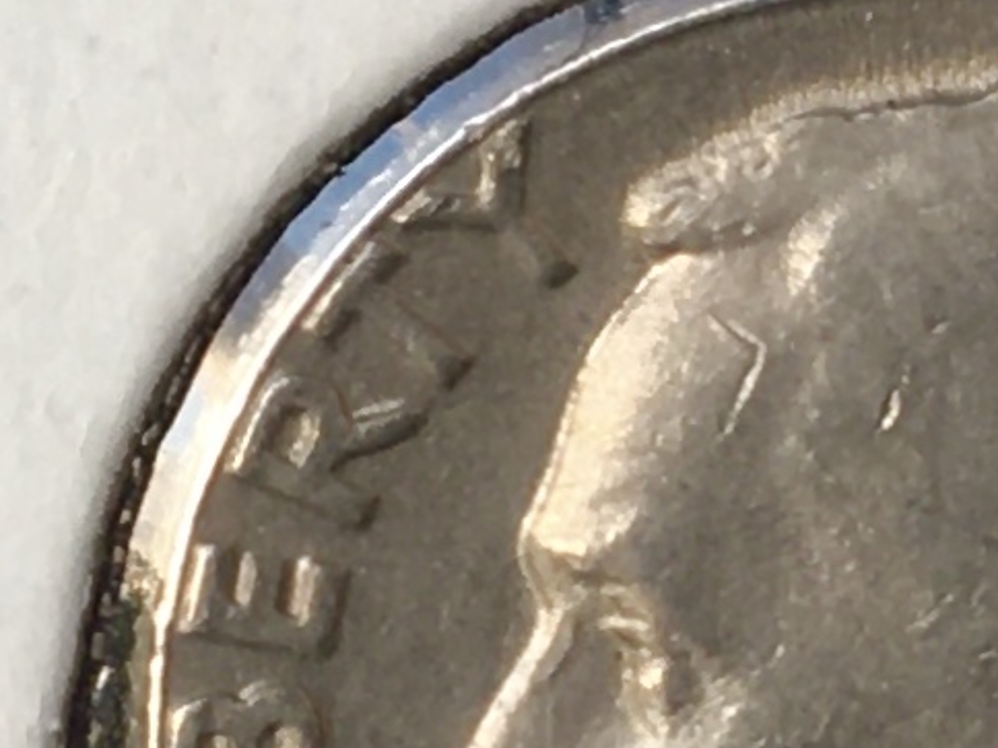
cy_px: 742
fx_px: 1960
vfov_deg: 20.9
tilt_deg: -19.4
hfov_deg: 27.1
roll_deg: +0.7
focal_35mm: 68
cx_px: 982
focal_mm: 4.15
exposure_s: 1/120
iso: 25
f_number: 2.2
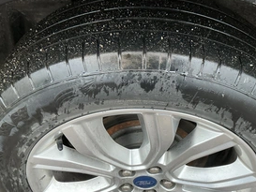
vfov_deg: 34.7
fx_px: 303
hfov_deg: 45.5
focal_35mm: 41
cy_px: 134
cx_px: 156
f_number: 1.8
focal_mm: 3
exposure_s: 1/122
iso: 40
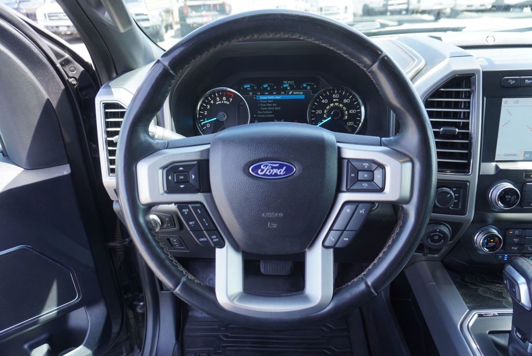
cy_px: 178
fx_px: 355
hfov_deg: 73.7
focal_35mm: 24
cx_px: 266
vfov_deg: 53.2
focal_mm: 16
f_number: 4
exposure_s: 1/60
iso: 100
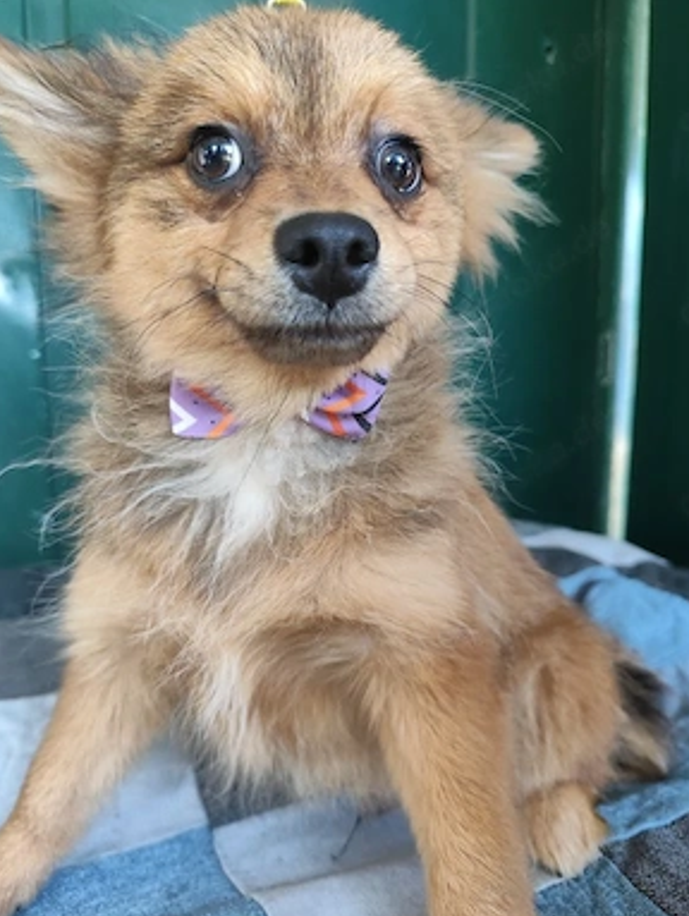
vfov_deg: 71.5
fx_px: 636
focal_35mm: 24
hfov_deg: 56.9
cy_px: 474
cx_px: 337
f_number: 1.65
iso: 500
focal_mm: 6.19
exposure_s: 1/100
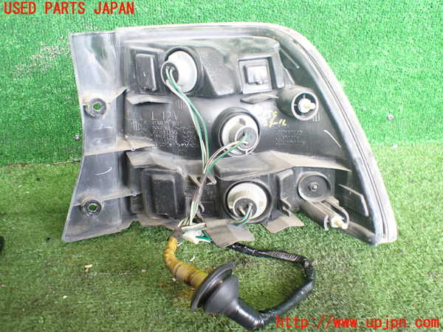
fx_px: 384
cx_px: 222
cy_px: 166
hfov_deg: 60.0
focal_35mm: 30
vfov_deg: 46.8
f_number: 2.3
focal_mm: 5.4
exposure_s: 1/125
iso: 640
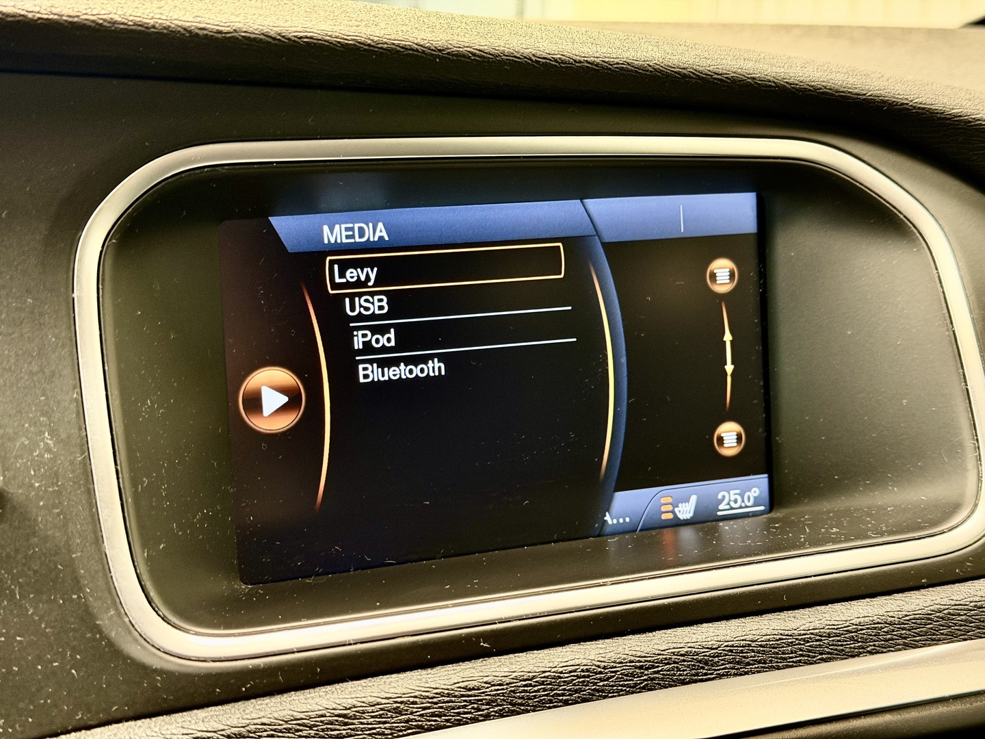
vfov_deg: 30.3
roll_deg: -0.7
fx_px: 1366
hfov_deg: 39.7
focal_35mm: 48
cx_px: 492
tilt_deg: -15.1
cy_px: 370
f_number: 1.78
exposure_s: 1/25
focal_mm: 6.76
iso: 500
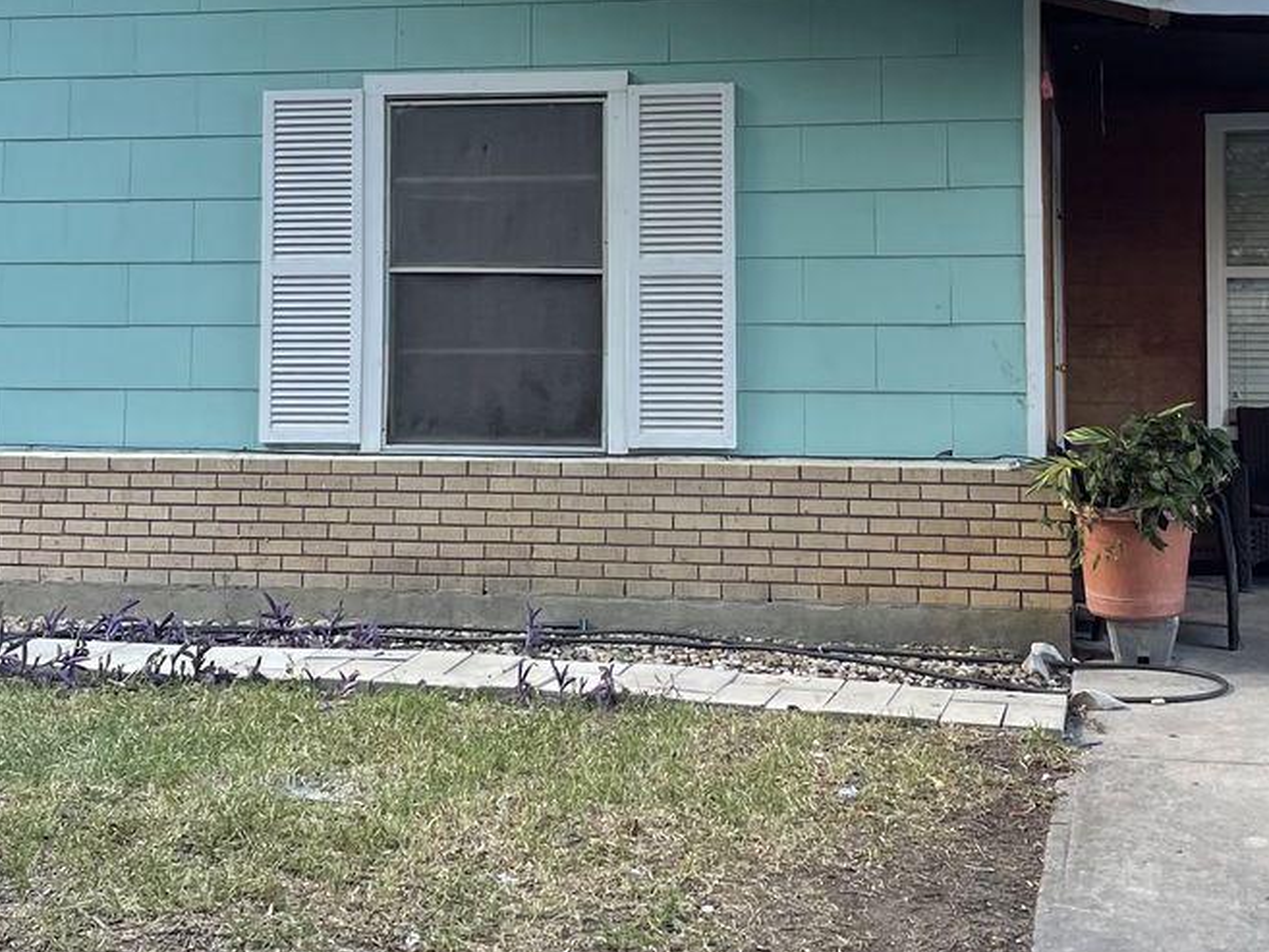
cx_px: 670
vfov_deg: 25.1
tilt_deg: +2.3
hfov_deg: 33.8
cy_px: 139
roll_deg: -0.1
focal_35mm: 57
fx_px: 2090
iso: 40
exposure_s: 1/121
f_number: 1.6
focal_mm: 5.1
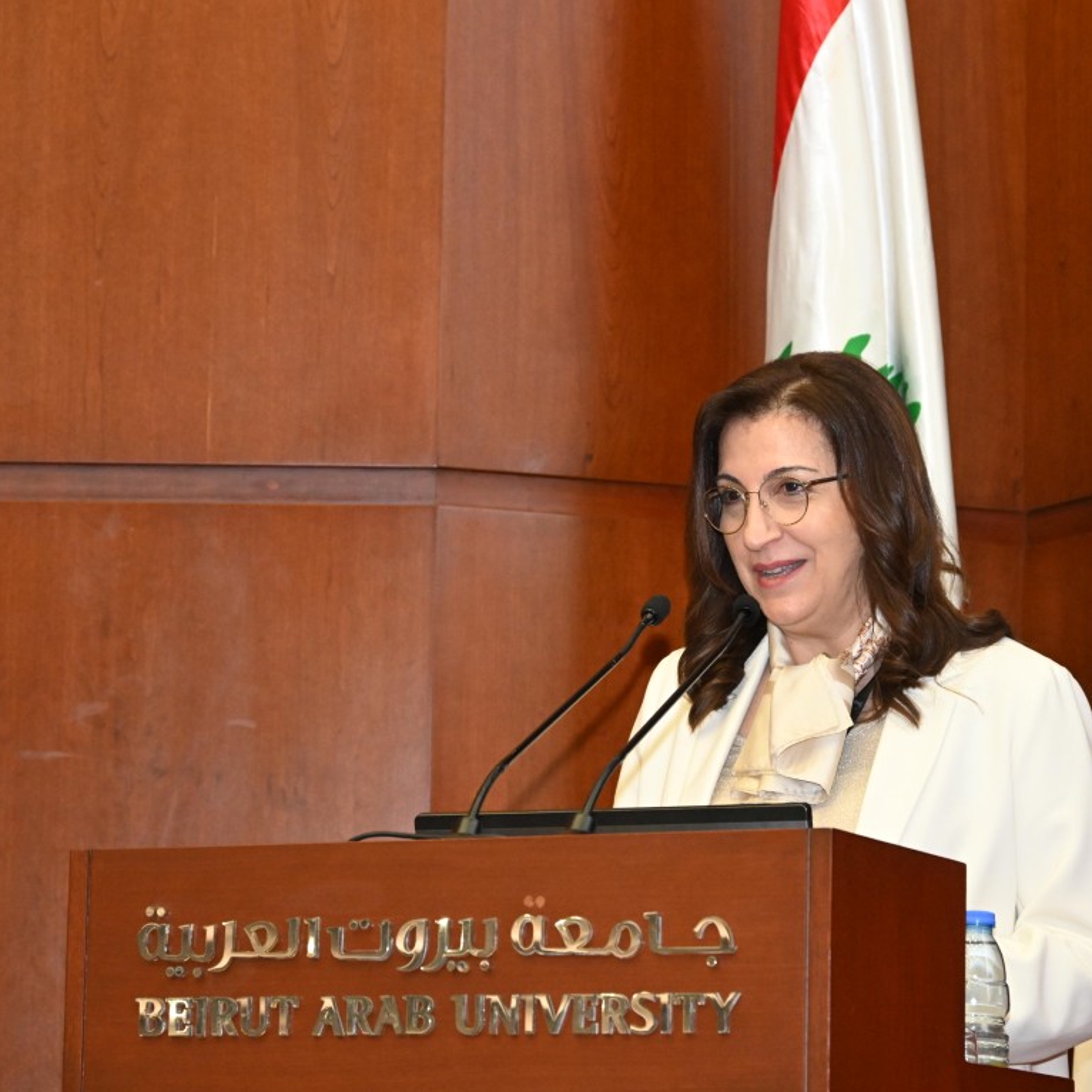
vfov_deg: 11.9
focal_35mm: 147
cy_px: 546
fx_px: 5246
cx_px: 626
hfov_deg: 11.9
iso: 5600
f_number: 6.3
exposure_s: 1/125
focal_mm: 115
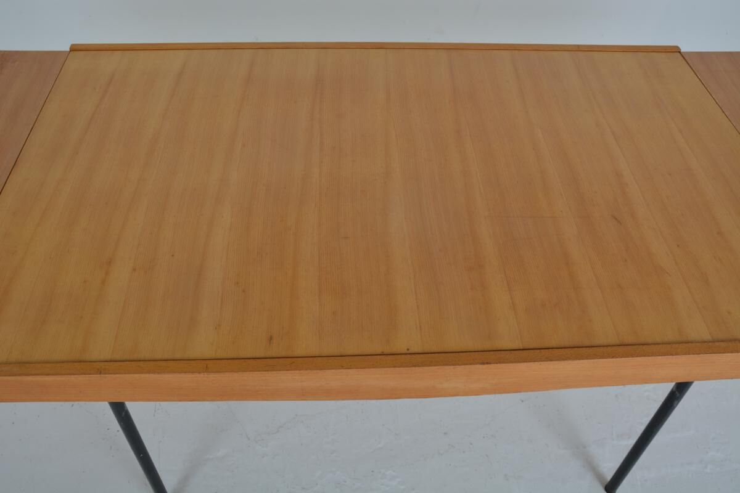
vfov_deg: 41.7
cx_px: 370
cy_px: 246
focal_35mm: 32
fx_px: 647
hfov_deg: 59.5
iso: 320
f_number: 8
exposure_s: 1/160
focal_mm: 21
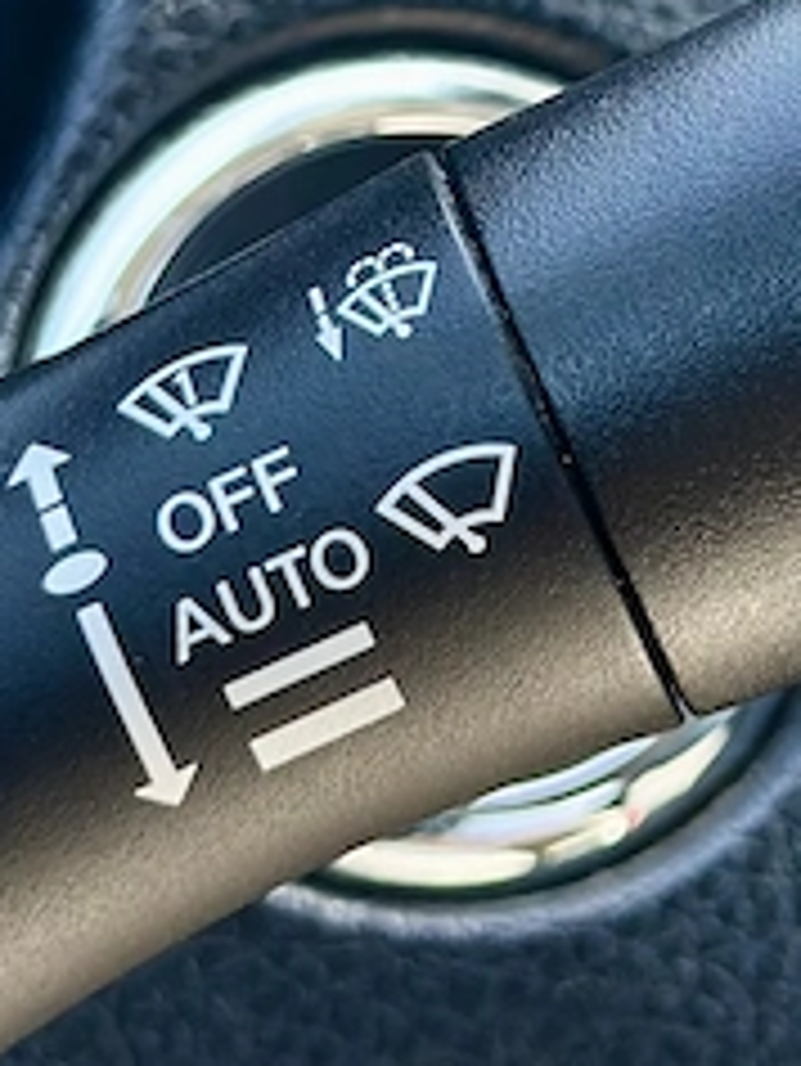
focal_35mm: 162
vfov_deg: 12.0
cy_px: -85
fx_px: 4994
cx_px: 729
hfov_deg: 9.1
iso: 125
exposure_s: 1/167
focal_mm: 6.86
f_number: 1.78
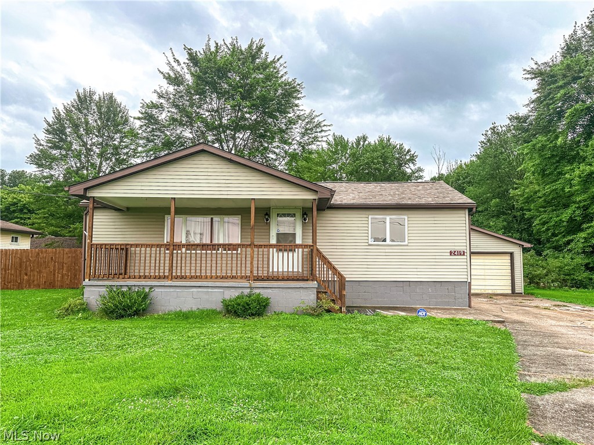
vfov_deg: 56.8
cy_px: 222
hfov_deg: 71.6
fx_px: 412
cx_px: 297
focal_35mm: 24
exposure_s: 1/1250
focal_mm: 6.86
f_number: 1.8
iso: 80
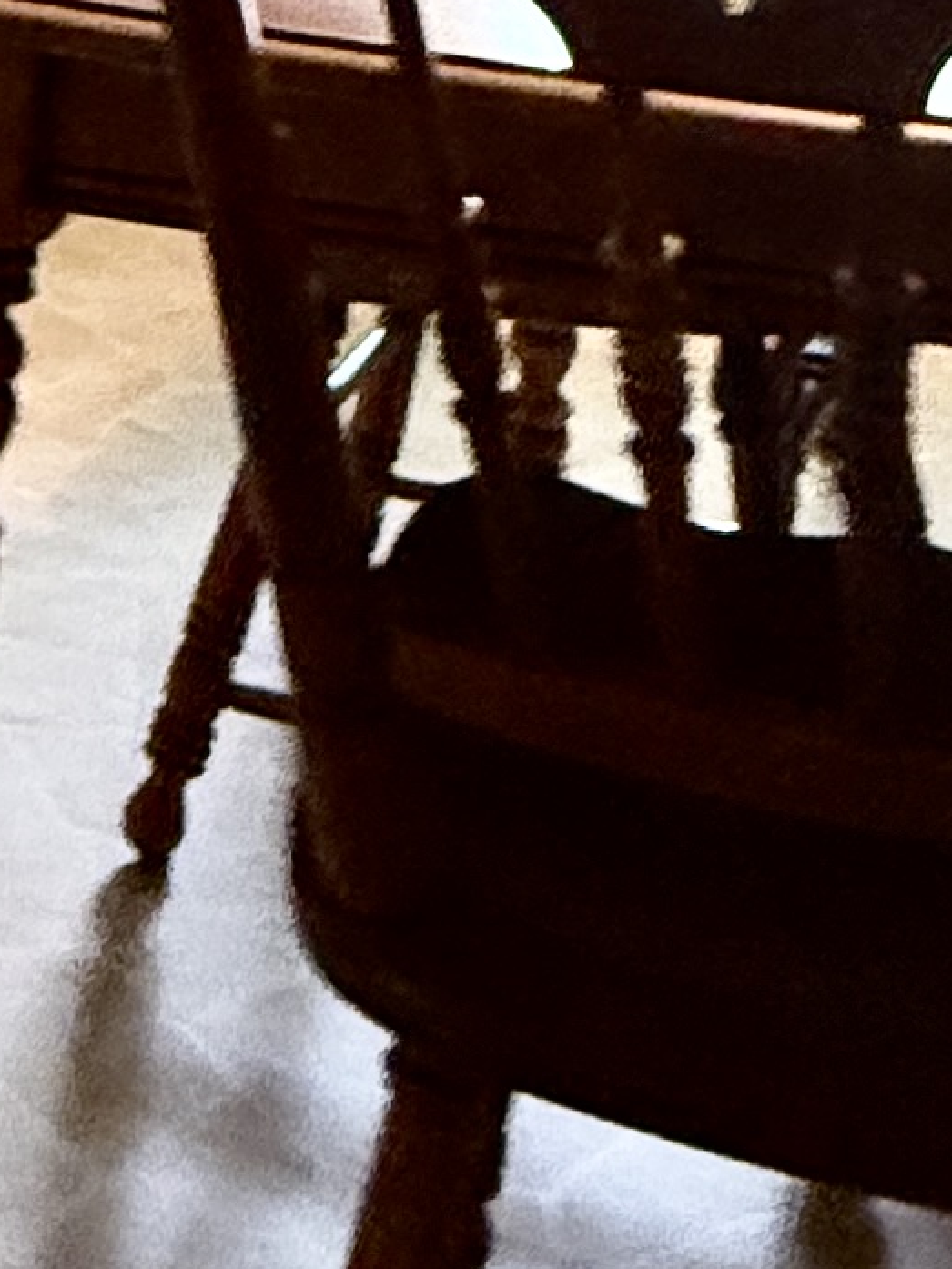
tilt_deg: -6.7
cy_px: -442
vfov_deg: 21.5
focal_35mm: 81
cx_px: -186
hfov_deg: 17.4
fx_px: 2969
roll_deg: -0.9
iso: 500
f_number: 2.2
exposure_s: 1/60
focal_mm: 2.22
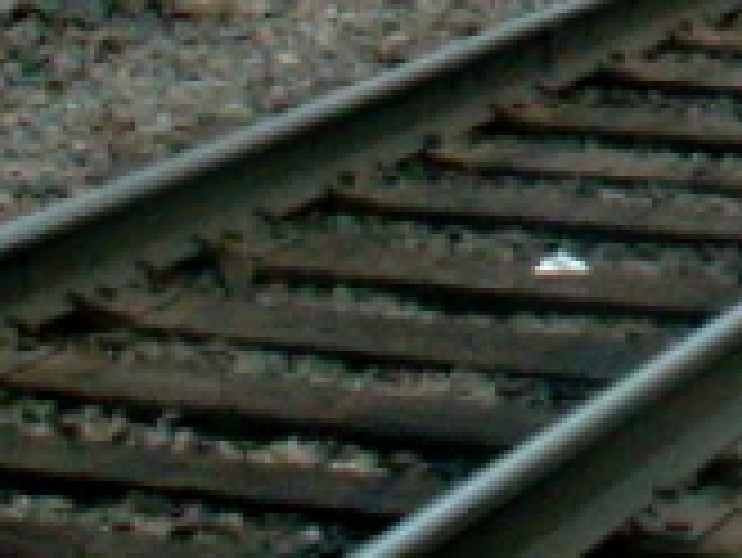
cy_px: -594
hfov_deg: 10.7
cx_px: 1457
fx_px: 3647
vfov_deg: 8.3
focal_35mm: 170
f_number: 2.8
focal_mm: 5.86
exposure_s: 1/400
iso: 125
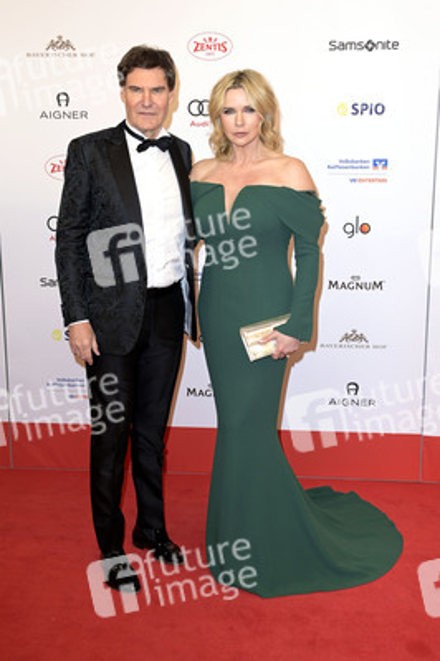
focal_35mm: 40
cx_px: 220
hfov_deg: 33.3
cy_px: 330
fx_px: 735
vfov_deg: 48.5
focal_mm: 40
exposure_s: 1/250
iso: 400
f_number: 6.3
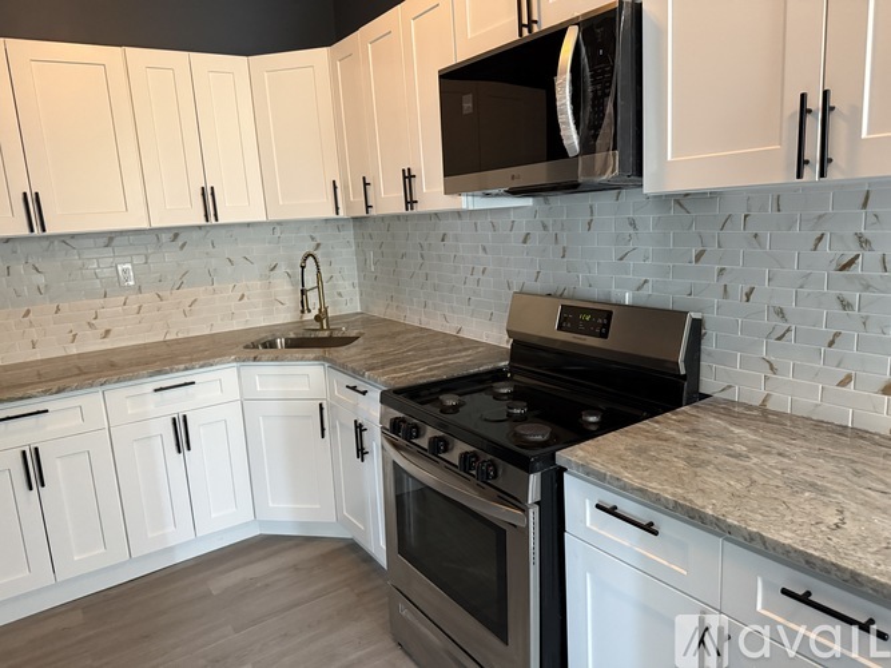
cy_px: 334
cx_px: 446
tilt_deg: -10.5
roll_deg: +3.4
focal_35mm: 24
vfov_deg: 56.8
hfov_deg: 71.6
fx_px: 618
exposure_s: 1/40
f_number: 1.78
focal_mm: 6.76
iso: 800
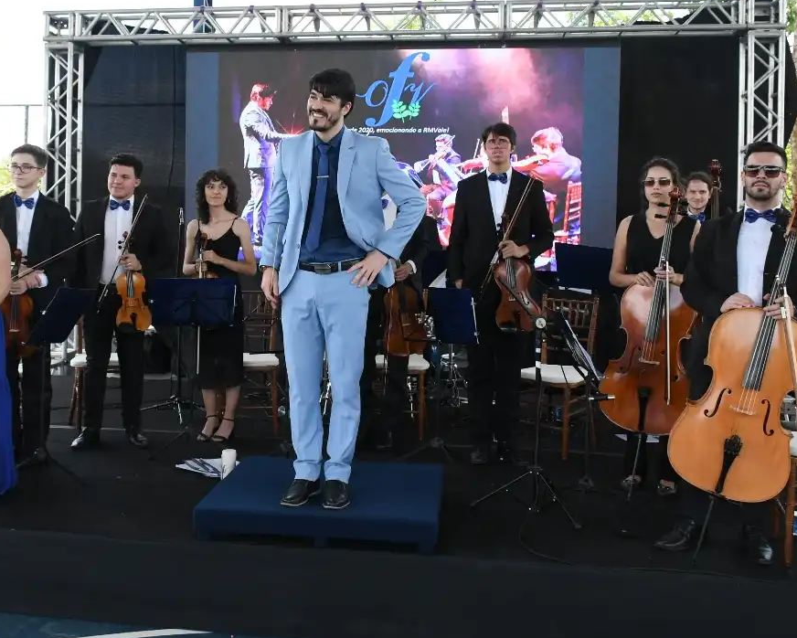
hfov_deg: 47.7
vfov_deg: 38.9
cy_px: 243
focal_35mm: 38
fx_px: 897
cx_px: 329
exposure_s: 1/400
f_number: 8
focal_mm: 18
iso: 1600
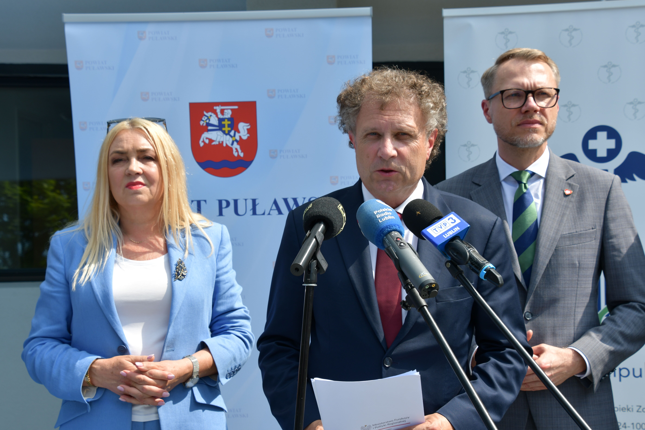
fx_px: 1182
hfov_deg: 30.5
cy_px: 215
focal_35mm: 66
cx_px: 322
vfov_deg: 20.6
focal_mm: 44
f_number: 8
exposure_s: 1/250
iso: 100
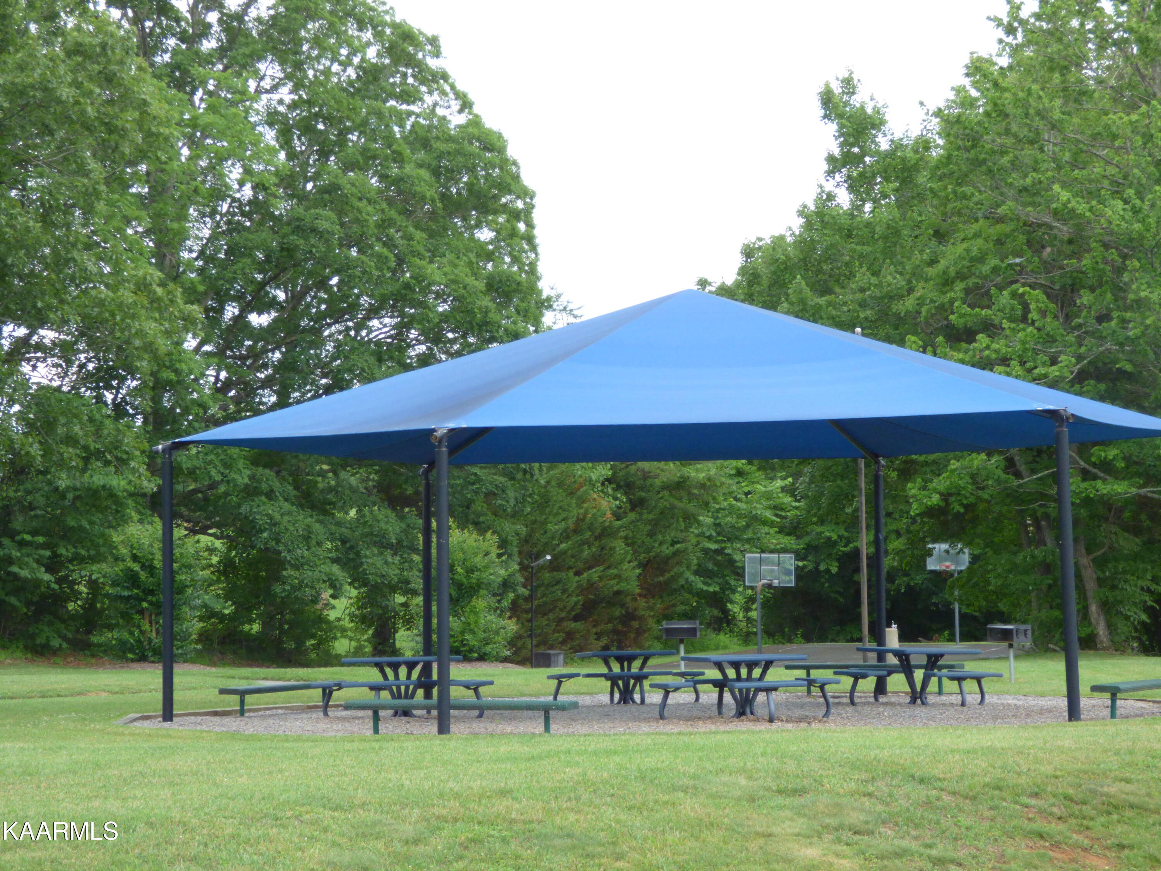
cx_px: 580
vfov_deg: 16.6
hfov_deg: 22.0
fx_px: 2985
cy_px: 436
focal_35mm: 89
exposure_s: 1/640
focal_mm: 15.97
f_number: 4.7
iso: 400
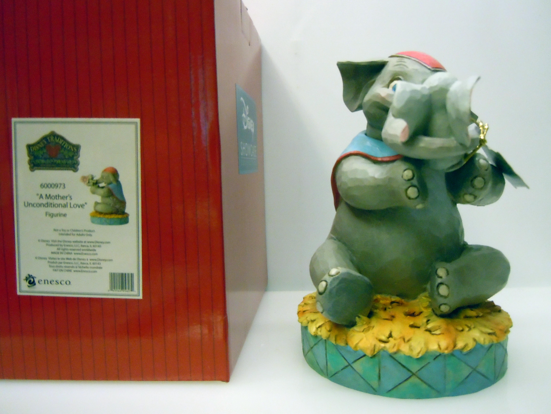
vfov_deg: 46.8
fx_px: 478
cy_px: 207
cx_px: 276
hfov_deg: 60.0
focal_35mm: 30
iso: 800
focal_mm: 5.4
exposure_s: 1/80
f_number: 3.5
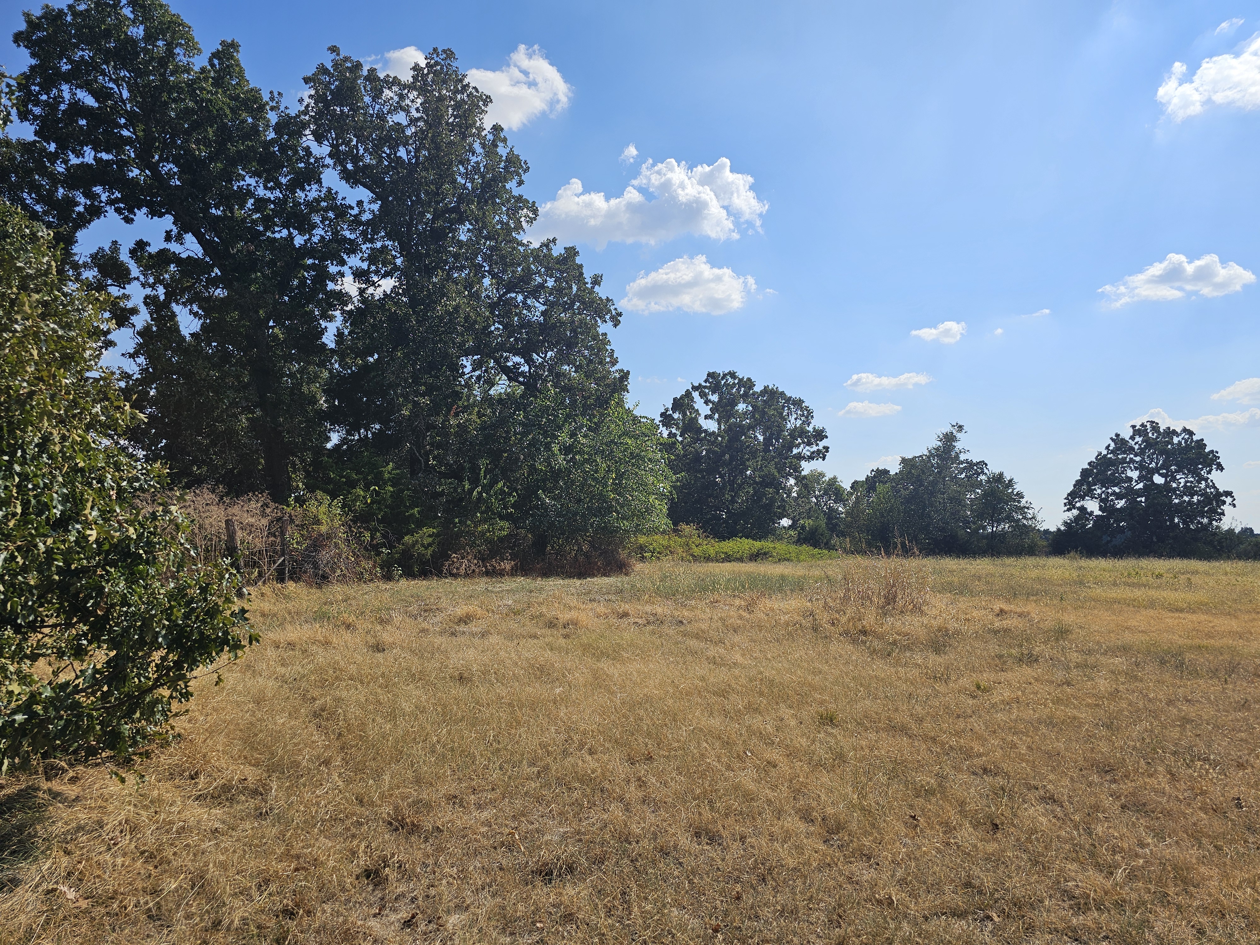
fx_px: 837
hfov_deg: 73.9
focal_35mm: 23
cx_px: 630
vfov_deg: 58.9
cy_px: 472
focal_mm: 6.3
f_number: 1.7
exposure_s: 1/1179
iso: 10
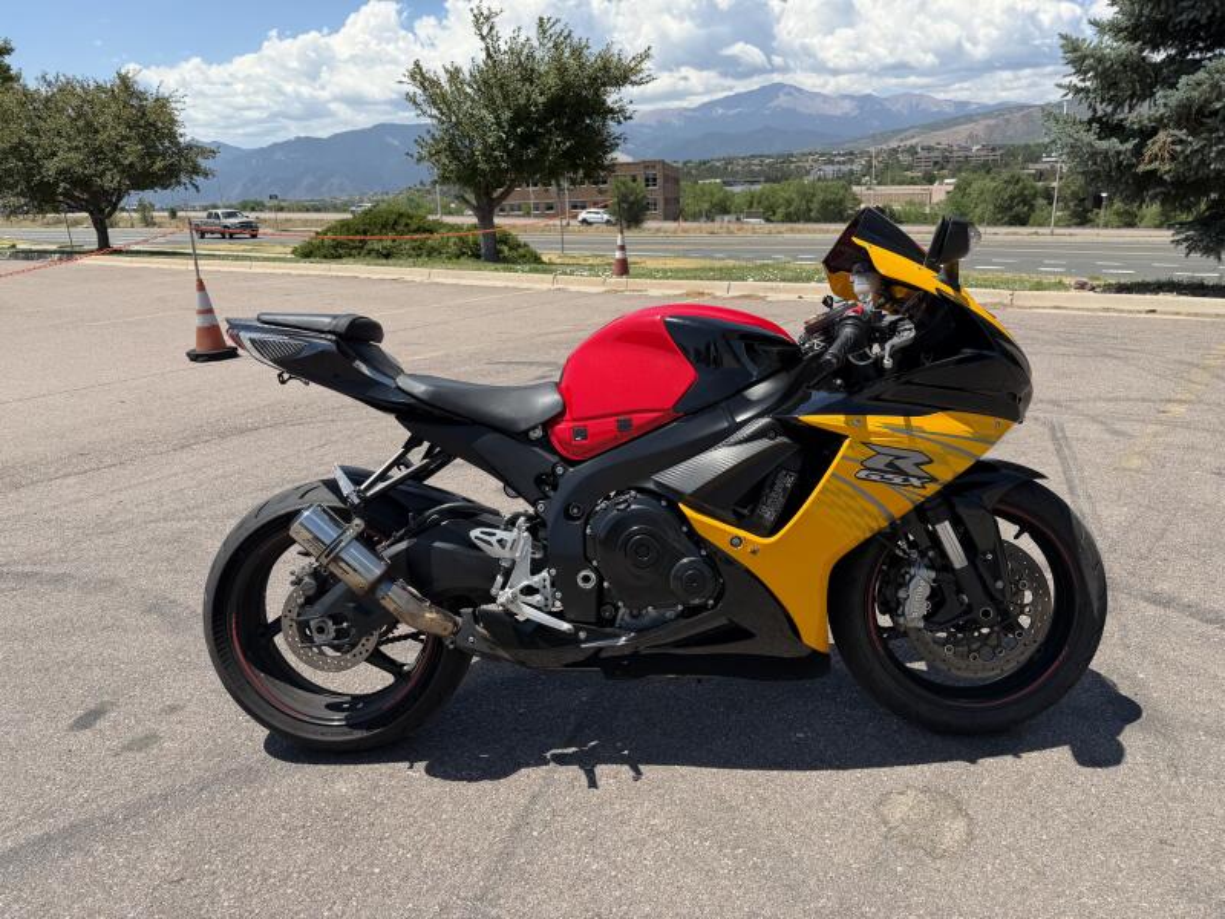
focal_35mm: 24
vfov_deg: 56.8
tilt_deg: -16.1
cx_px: 612
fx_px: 849
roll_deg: +2.4
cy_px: 460
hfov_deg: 71.6
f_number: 1.78
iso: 80
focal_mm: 6.76
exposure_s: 1/3279
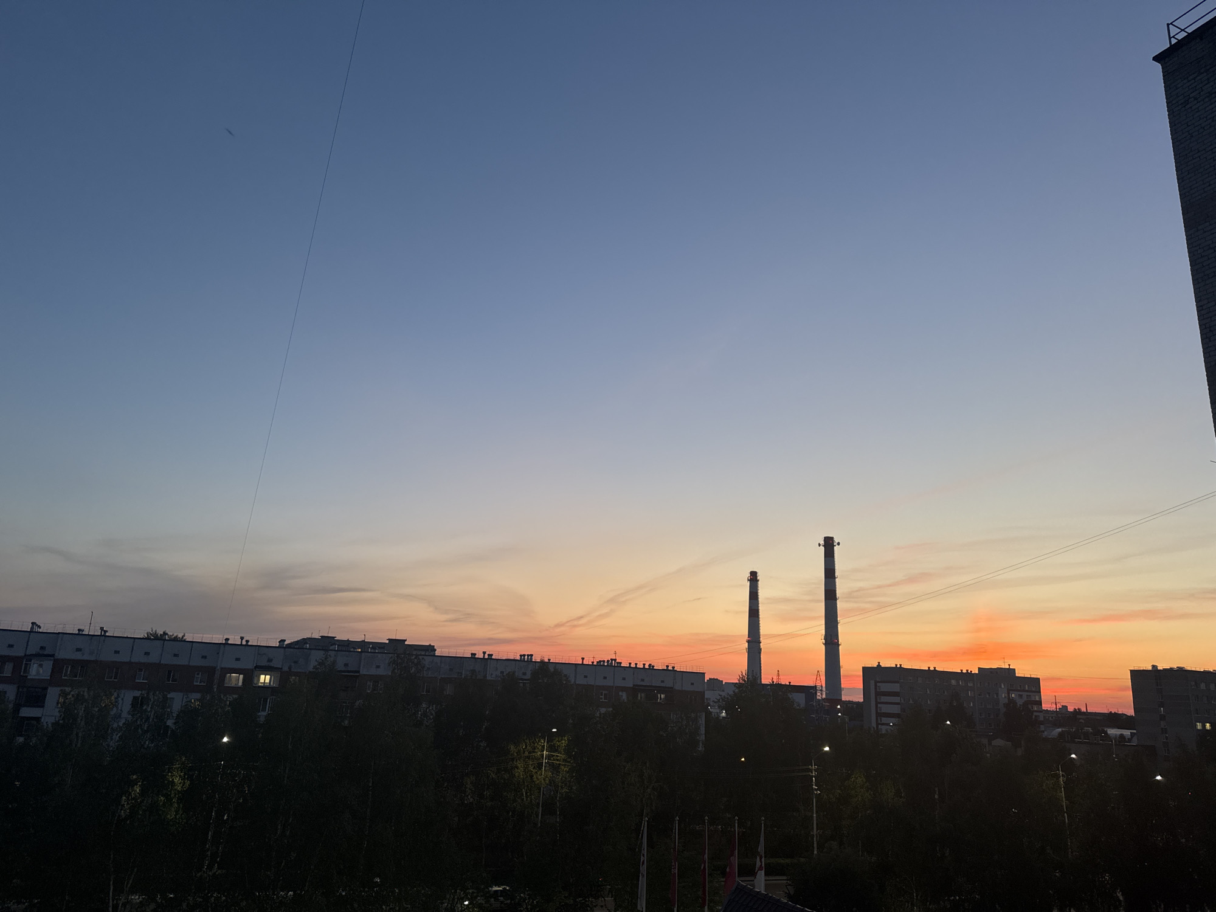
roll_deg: -2.4
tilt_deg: +16.0
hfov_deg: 71.6
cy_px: 456
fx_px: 843
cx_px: 608
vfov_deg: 56.8
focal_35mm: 24
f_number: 1.78
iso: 160
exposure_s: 1/121
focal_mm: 6.76
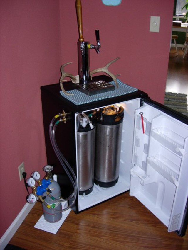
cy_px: 125
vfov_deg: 49.0
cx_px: 94
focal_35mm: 38
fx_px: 275
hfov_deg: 37.7
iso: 79
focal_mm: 7.8
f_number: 2.8
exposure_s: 1/64
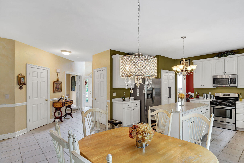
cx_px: 143
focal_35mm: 19
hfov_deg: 86.1
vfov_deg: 64.5
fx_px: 129
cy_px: 85
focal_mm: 16
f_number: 8
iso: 100
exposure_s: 1/3.33
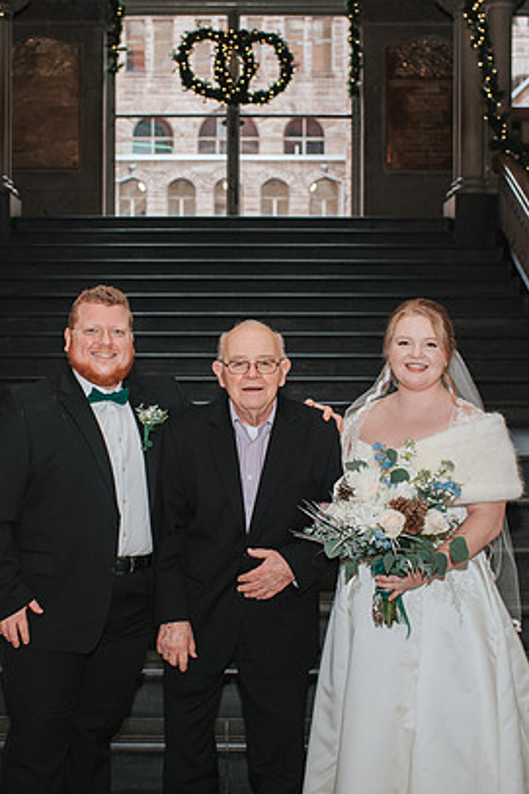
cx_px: 207
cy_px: 421
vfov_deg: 34.5
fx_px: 1279
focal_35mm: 58
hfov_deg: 23.3
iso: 1000
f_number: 3.5
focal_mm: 35
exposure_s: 1/200
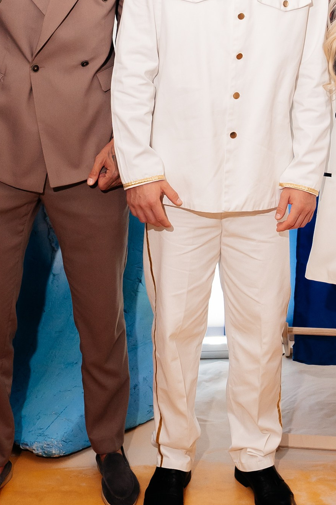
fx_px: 980
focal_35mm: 70
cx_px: 200
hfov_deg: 19.4
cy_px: 24
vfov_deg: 27.5
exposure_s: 1/160
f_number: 4
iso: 800
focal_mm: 24
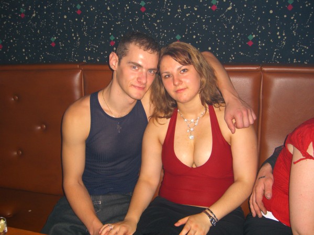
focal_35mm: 38
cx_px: 157
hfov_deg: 49.0
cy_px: 118
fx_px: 345
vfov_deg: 37.7
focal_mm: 7.9
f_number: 2.8
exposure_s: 1/60
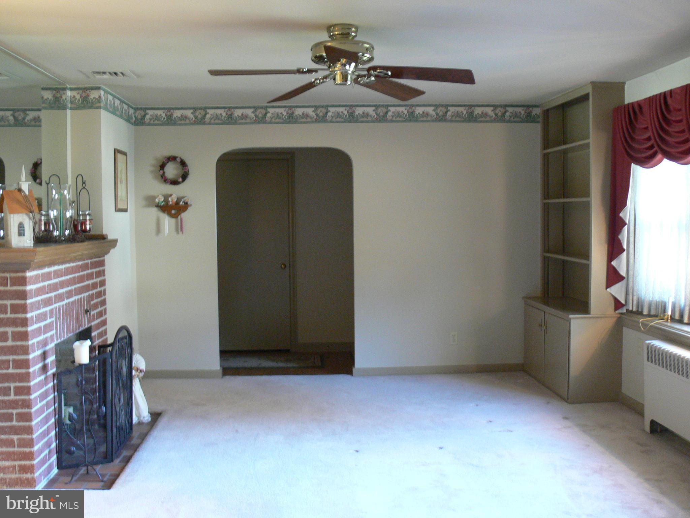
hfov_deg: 49.0
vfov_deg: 37.7
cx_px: 345
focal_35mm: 38
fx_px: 757
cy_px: 259
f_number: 2.8
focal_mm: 8
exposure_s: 1/8
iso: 200
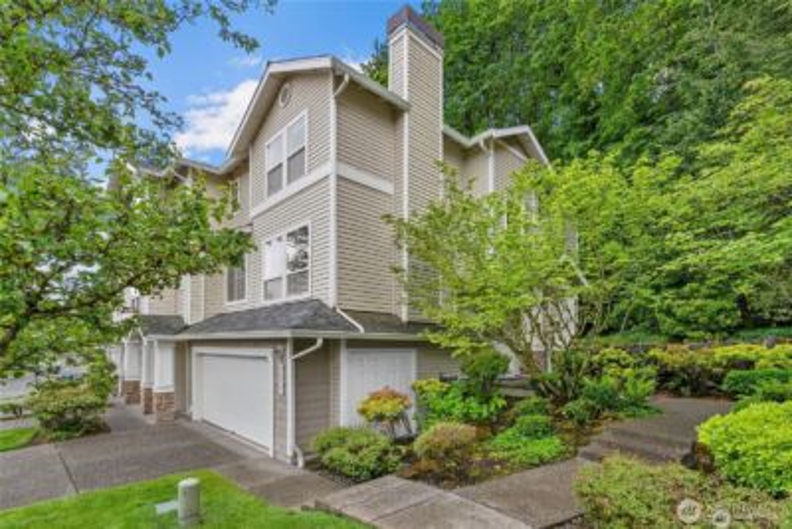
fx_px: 352
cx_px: 396
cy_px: 264
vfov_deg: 73.8
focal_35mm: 16
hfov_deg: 96.7
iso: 320
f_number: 9
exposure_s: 1/15
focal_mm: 16
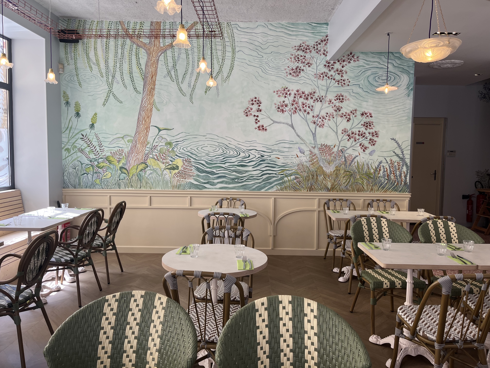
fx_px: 368
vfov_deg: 53.1
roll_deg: -0.1
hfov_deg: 67.3
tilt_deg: -5.7
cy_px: 184
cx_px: 245
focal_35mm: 26
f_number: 1.6
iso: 32
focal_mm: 5.1
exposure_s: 1/129
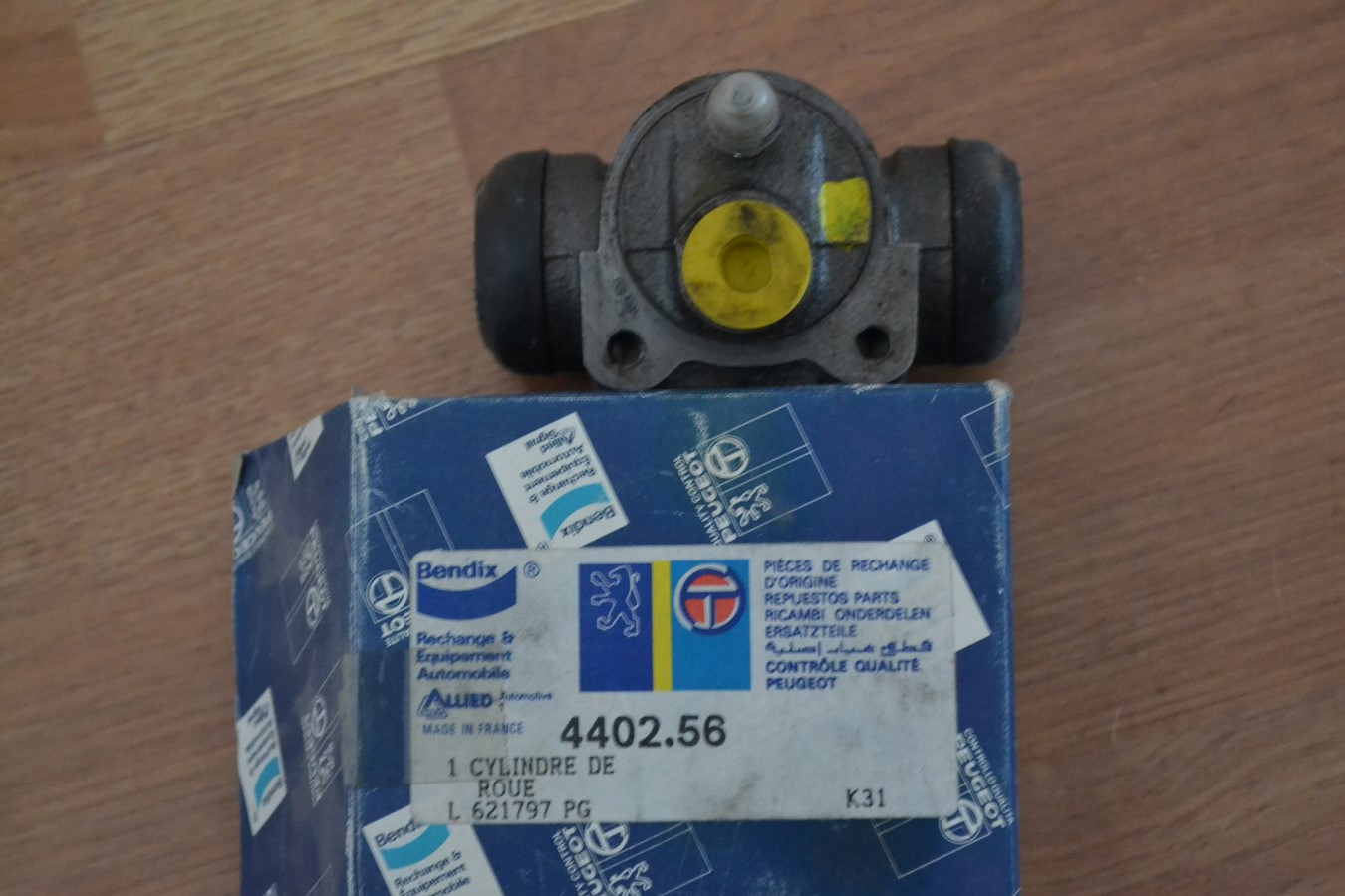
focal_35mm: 82
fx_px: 3082
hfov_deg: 24.6
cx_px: 672
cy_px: 448
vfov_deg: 16.6
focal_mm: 55
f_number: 5.6
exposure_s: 1/10
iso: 3200
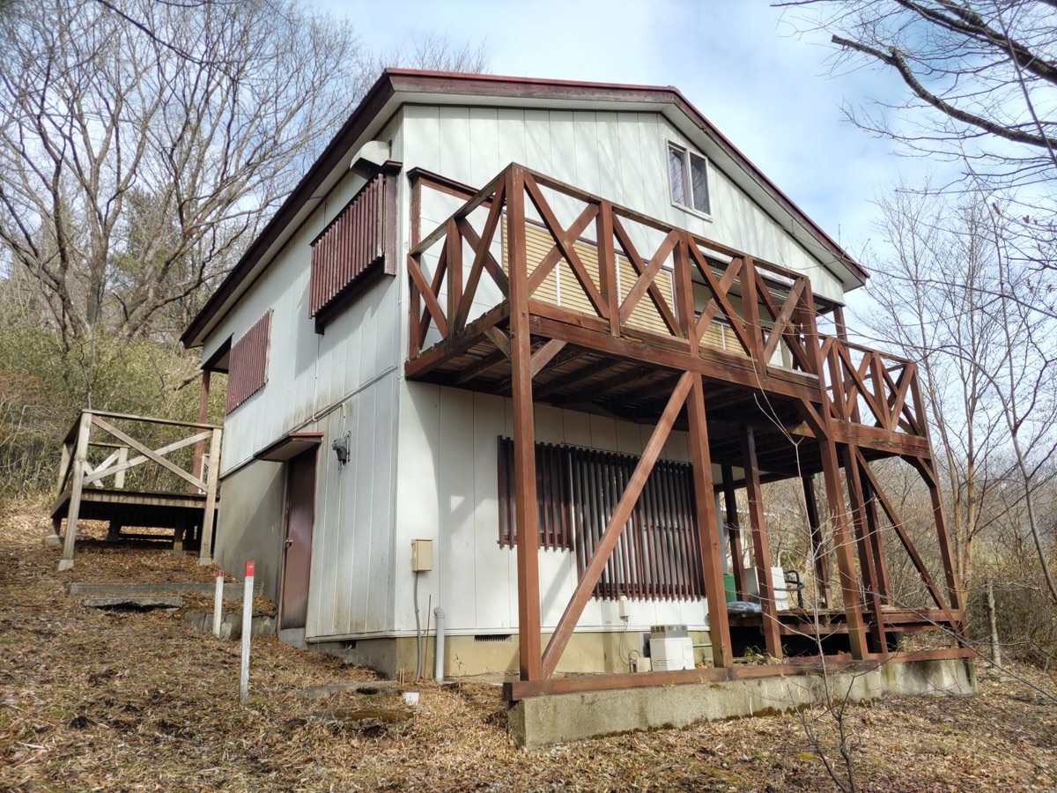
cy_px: 396
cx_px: 528
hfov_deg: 67.3
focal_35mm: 26
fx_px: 794
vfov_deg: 53.1
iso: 50
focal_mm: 4.8
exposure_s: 1/125
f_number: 1.79
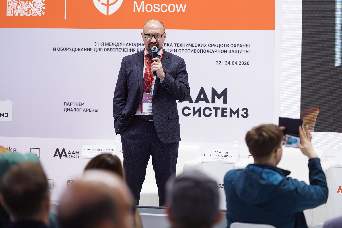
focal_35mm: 122
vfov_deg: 11.2
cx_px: 171
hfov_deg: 16.8
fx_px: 1158
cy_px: 114
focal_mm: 122
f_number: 2.8
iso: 500
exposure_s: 1/100
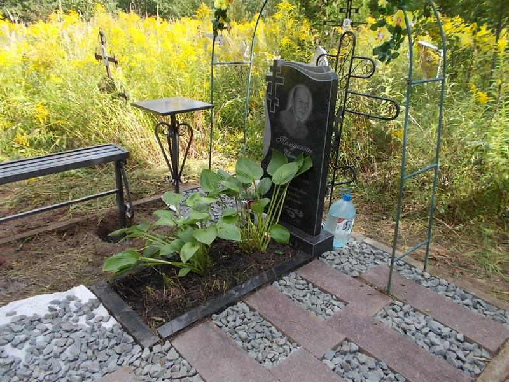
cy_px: 191
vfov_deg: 53.1
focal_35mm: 26
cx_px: 254
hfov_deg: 67.3
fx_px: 382
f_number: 3.2
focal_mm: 4.6
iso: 80
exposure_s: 1/250
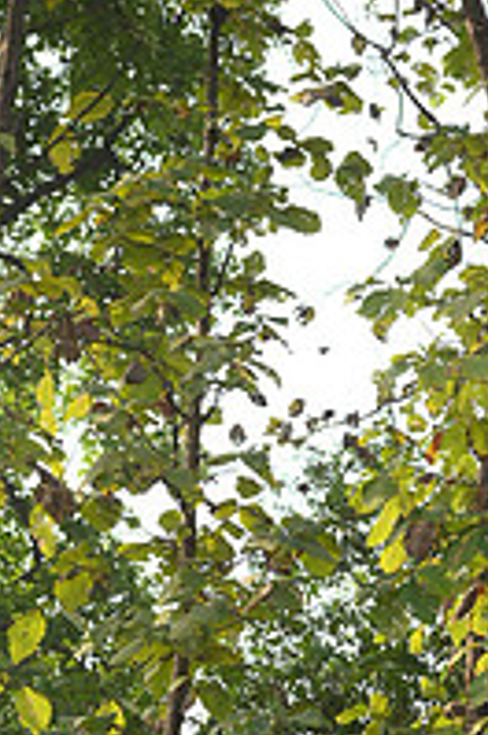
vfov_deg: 19.5
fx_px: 2081
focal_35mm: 102
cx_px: 348
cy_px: 717
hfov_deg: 13.3
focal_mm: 35
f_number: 1.8
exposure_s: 1/1250
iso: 125
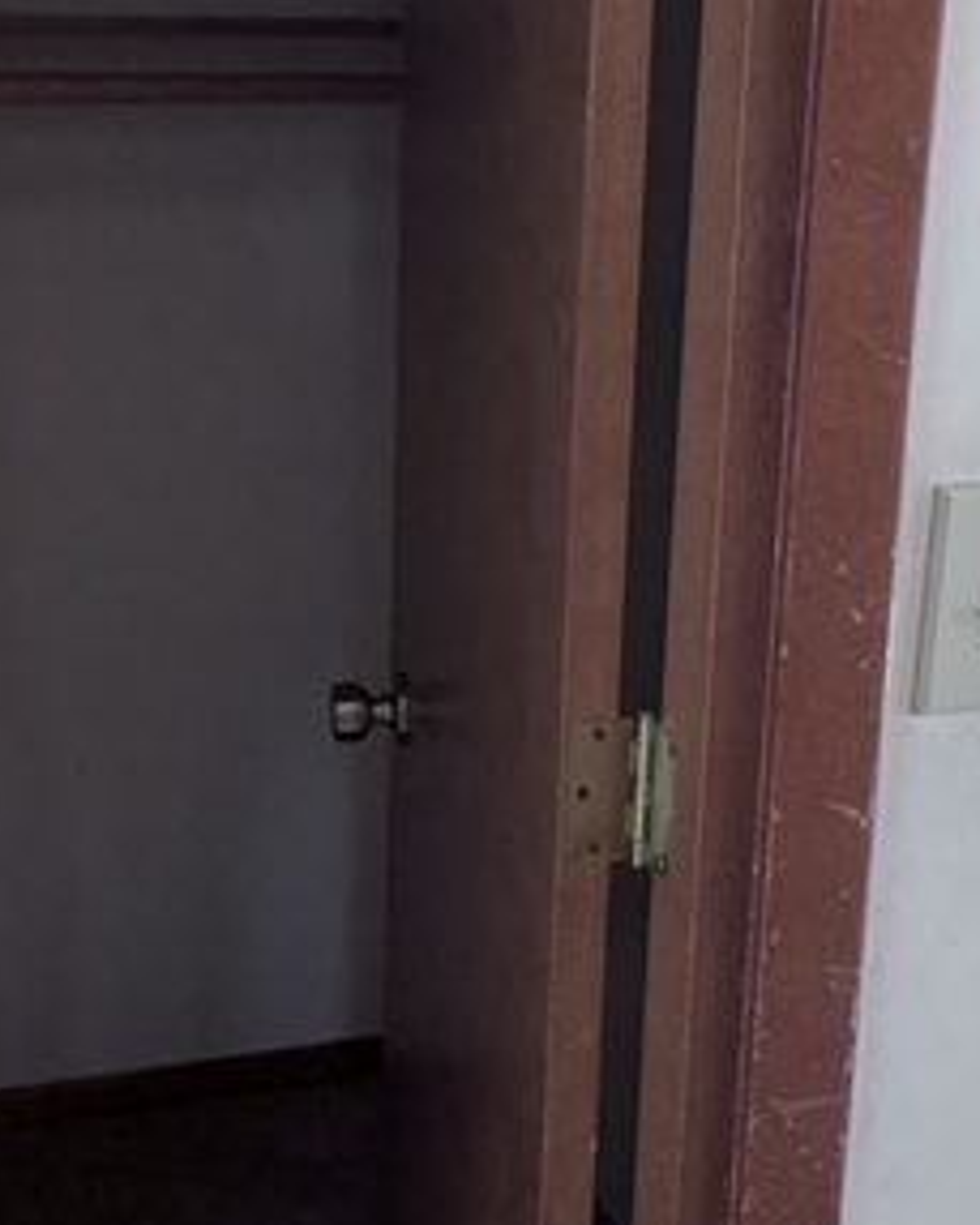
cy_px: 469
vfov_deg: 36.5
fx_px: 1848
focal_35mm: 51
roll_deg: -1.0
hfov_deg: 29.5
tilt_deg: -13.7
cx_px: 334
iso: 640
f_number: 2.2
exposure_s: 1/60
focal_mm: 2.22
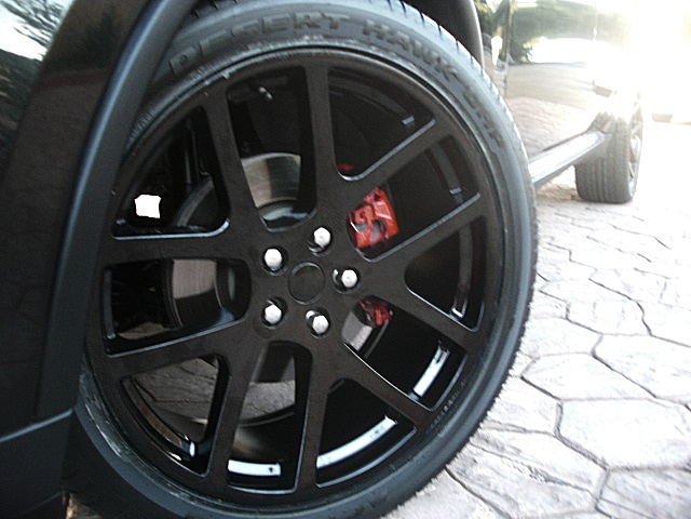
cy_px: 260
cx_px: 346
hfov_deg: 51.4
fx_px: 719
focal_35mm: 36
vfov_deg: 39.7
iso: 200
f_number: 2.8
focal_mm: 6.3
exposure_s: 1/60
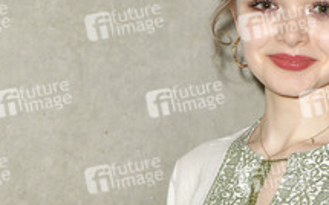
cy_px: 61
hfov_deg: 16.1
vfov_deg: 10.2
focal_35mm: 128
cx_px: 297
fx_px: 1147
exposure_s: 1/250
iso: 2500
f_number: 5.6
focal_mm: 60
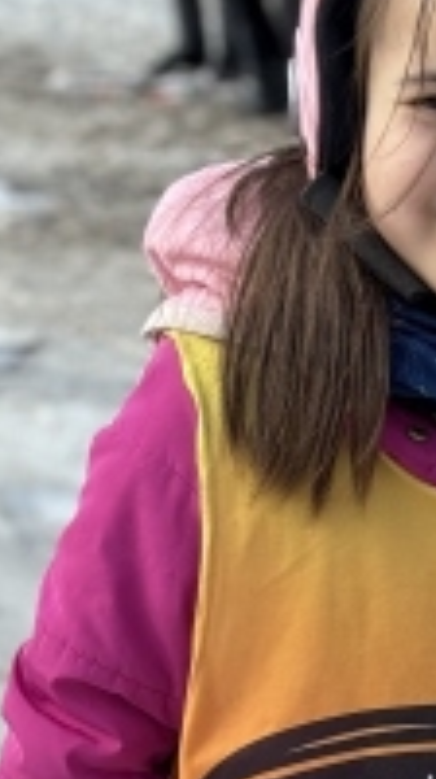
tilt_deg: -12.7
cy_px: 810
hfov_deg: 7.6
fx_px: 3238
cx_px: 529
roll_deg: -1.9
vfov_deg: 13.5
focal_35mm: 157
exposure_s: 1/1366
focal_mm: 6.86
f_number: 1.78
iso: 64
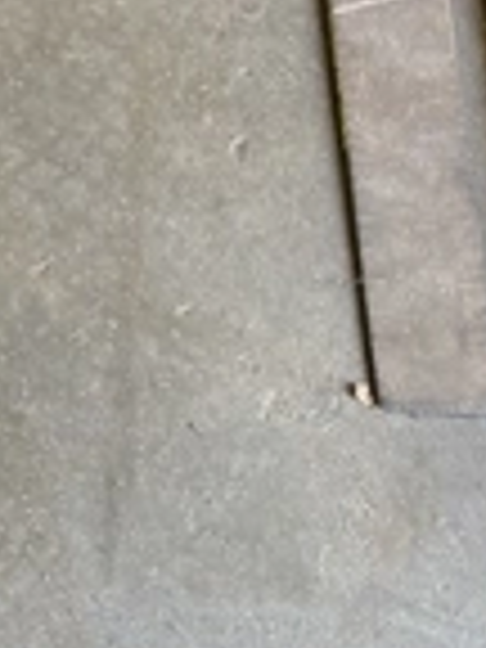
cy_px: 326
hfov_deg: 9.3
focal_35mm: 125
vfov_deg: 15.8
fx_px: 2340
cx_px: -999
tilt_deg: -73.7
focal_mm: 6.76
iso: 200
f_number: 1.78
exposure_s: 1/117
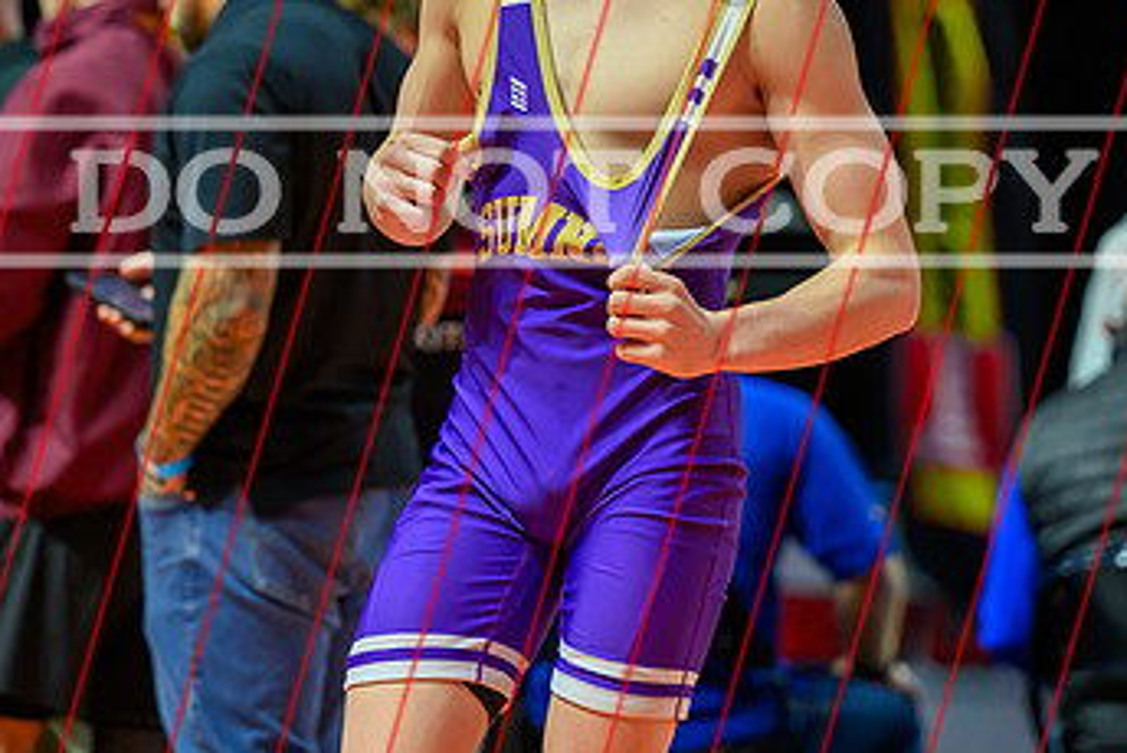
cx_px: 600
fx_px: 9055
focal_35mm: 289
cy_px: 105
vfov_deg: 4.8
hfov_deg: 7.1
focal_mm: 145
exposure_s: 1/800
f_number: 2.8
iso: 3200
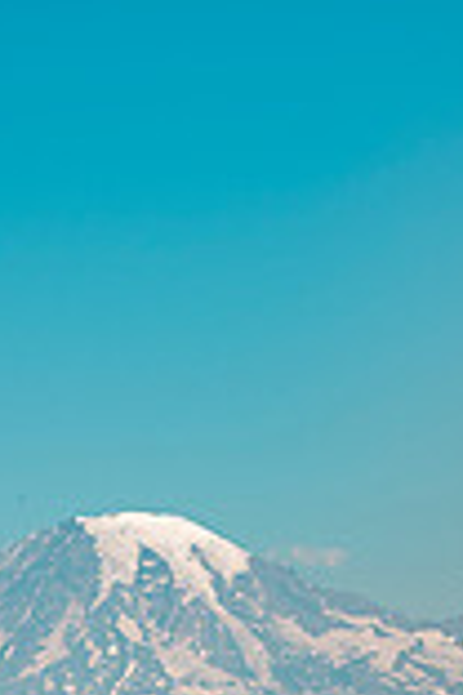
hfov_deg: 6.8
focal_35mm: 202
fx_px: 3897
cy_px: 463
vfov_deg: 10.2
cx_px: 111
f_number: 7.1
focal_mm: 70
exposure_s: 1/800
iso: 100
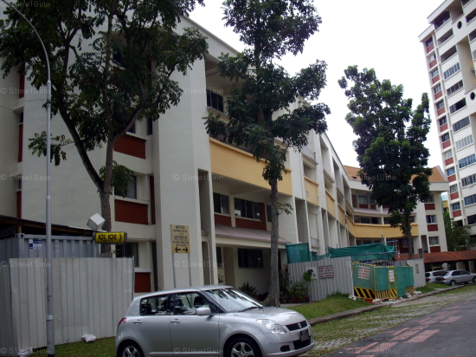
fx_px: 509
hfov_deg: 50.2
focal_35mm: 37
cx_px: 238
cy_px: 178
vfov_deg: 38.6
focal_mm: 6.2
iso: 80
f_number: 5.6
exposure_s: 1/60
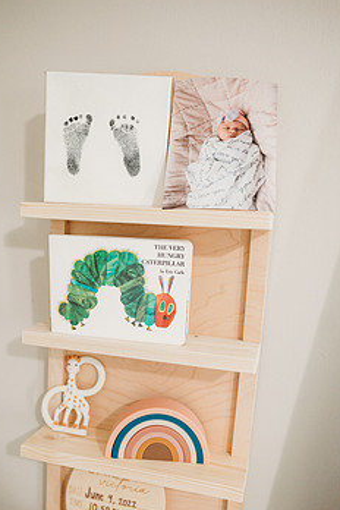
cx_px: 151
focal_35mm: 31
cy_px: 315
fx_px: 439
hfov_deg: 42.3
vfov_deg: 59.6
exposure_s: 1/200
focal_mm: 24
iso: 2000
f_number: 2.5
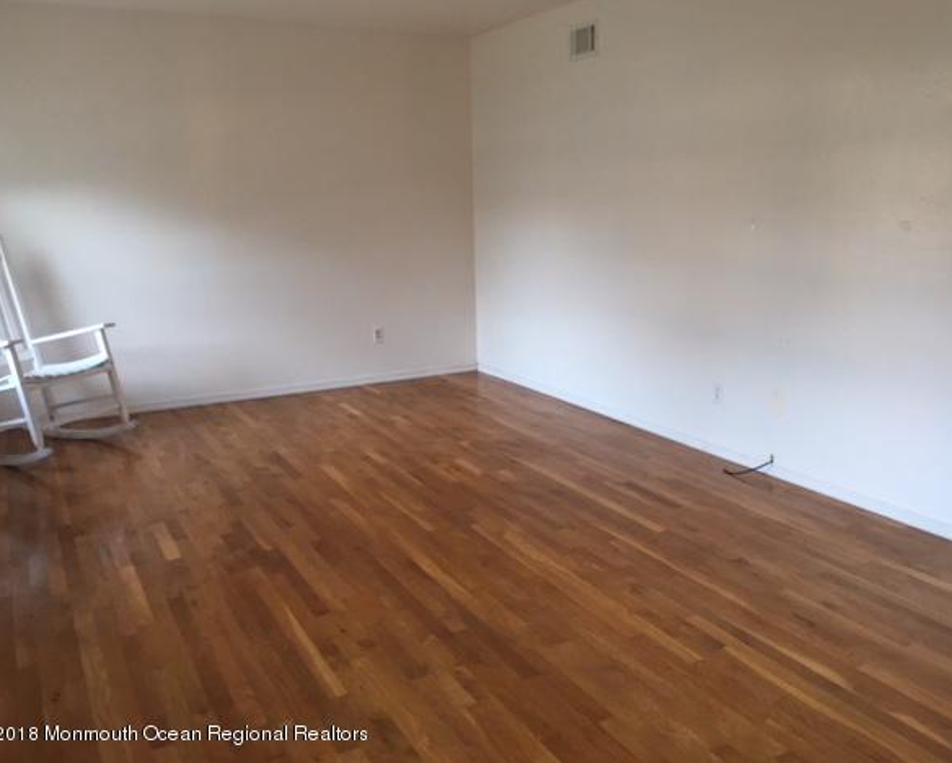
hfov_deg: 57.1
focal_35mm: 31
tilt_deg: -10.5
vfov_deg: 47.2
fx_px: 874
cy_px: 375
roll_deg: +0.3
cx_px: 491
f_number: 2.2
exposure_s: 1/30
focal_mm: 4.15
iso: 100
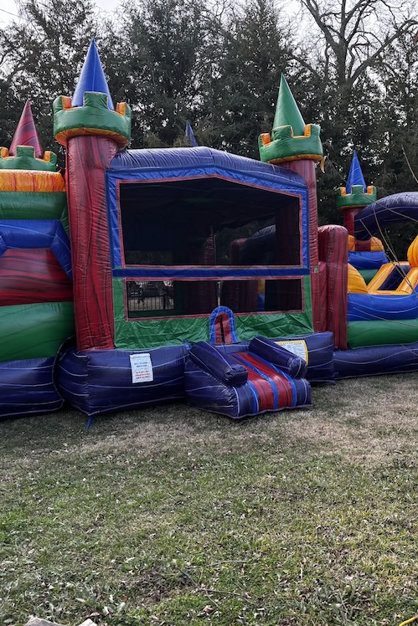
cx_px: 240
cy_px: 310
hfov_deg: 35.9
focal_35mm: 37
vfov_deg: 51.9
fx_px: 644
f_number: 1.6
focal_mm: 5.96
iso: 50
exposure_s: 1/172
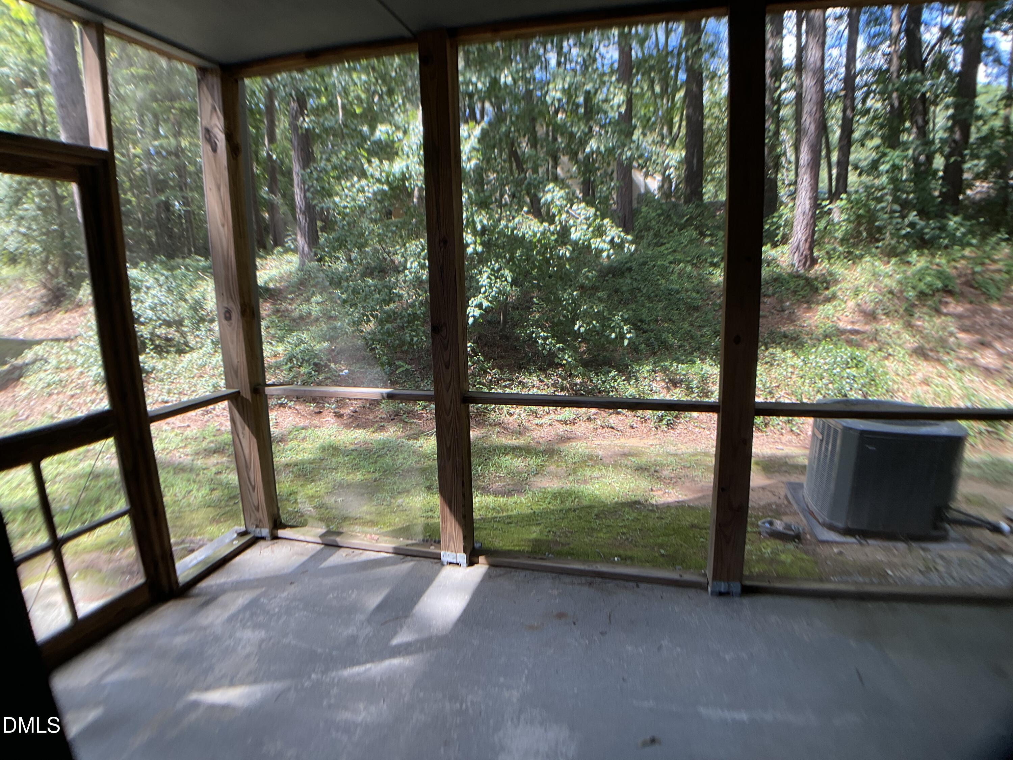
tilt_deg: -13.2
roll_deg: +0.8
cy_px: 380
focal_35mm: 29
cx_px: 506
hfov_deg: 61.7
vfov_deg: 48.2
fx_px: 849
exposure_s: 1/120
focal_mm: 3
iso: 25
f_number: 1.8
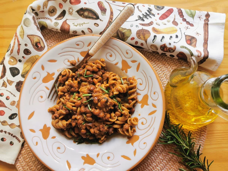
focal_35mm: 27
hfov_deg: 65.3
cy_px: 86
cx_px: 114
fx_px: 178
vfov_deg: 51.4
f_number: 1.6
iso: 50
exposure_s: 1/178
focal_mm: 5.56
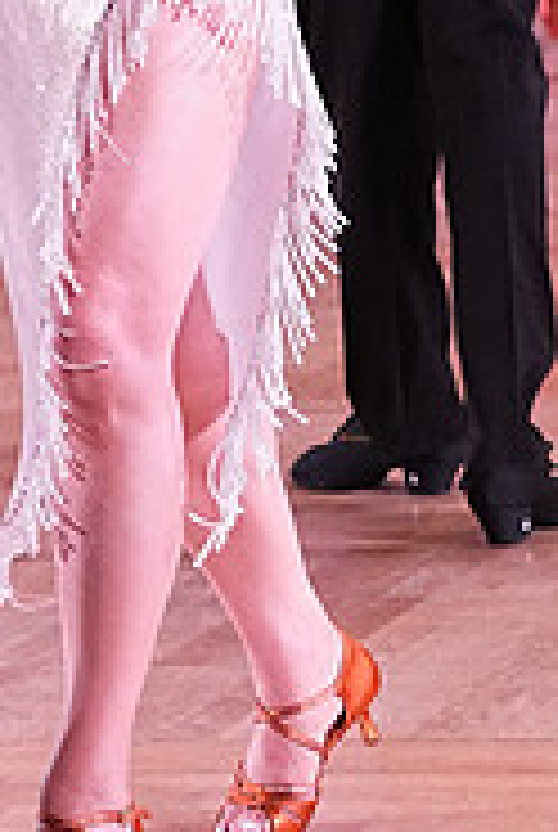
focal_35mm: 266
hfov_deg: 5.2
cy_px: -180
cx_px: -173
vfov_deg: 7.7
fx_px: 6161
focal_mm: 57
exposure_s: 1/400
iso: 3200
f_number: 4.5
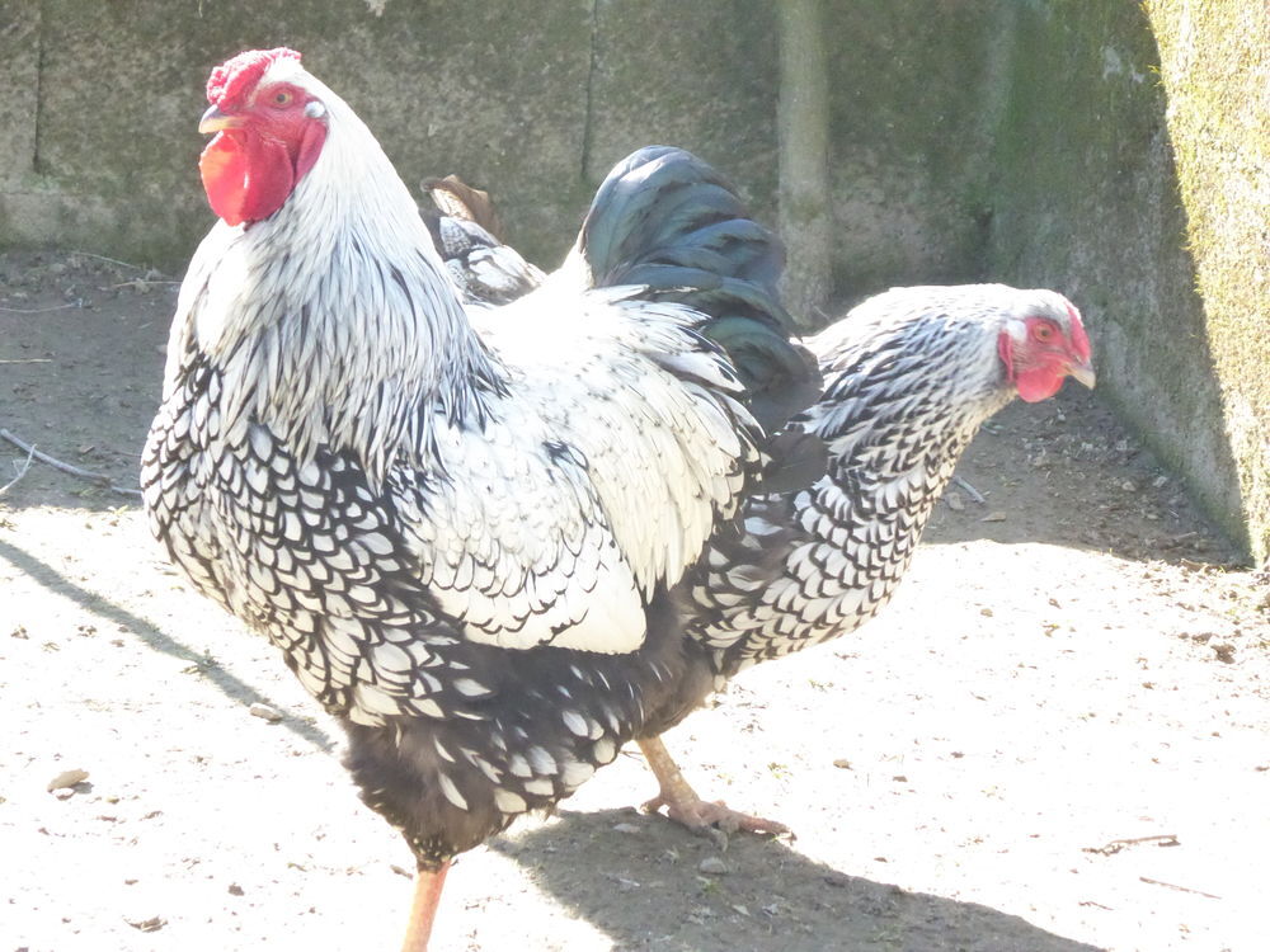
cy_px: 476
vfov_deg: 9.3
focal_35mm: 159
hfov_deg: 12.4
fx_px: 5833
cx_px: 635
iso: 2000
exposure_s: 1/320
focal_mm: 25.6
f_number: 5.4
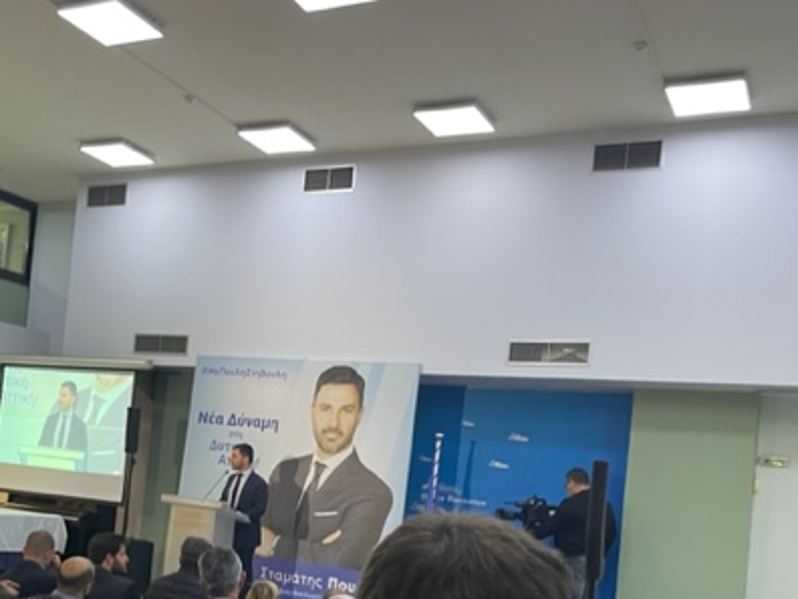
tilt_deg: +2.1
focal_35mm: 42
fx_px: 968
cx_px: 322
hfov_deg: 44.6
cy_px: 444
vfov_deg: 33.7
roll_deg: -4.6
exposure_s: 1/50
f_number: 1.6
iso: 160
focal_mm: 4.2
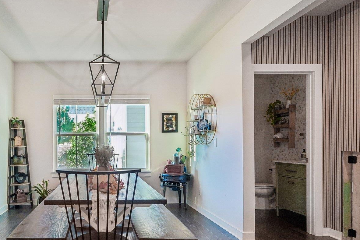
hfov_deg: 66.3
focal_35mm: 26
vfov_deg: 49.2
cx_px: 103
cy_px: 146
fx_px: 260
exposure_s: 1/15
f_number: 8
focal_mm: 10
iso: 400
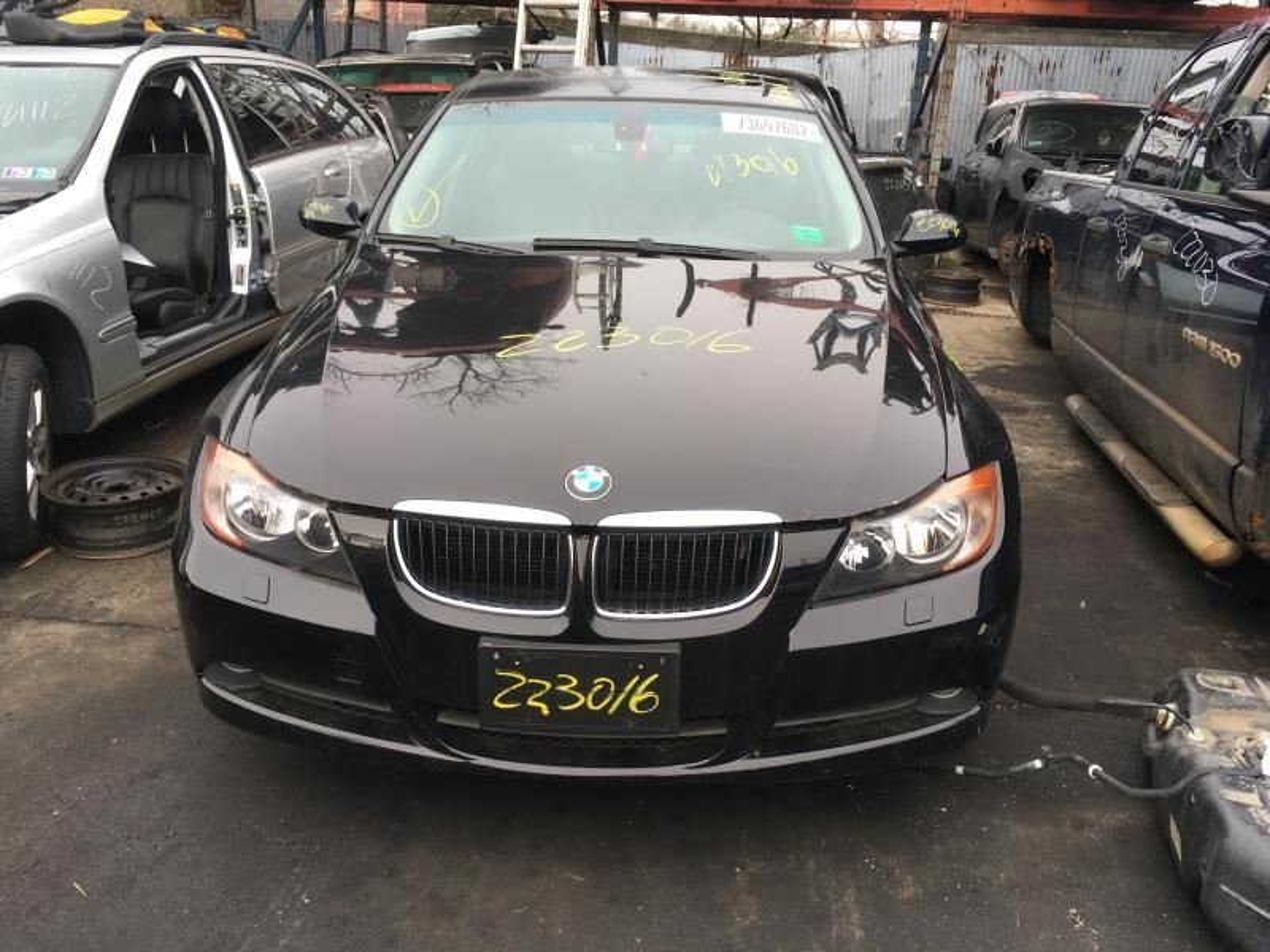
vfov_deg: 48.2
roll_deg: -2.5
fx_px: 1064
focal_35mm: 29
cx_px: 635
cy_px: 476
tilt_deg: -18.2
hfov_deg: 61.7
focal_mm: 4.15
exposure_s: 1/120
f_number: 2.2
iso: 25
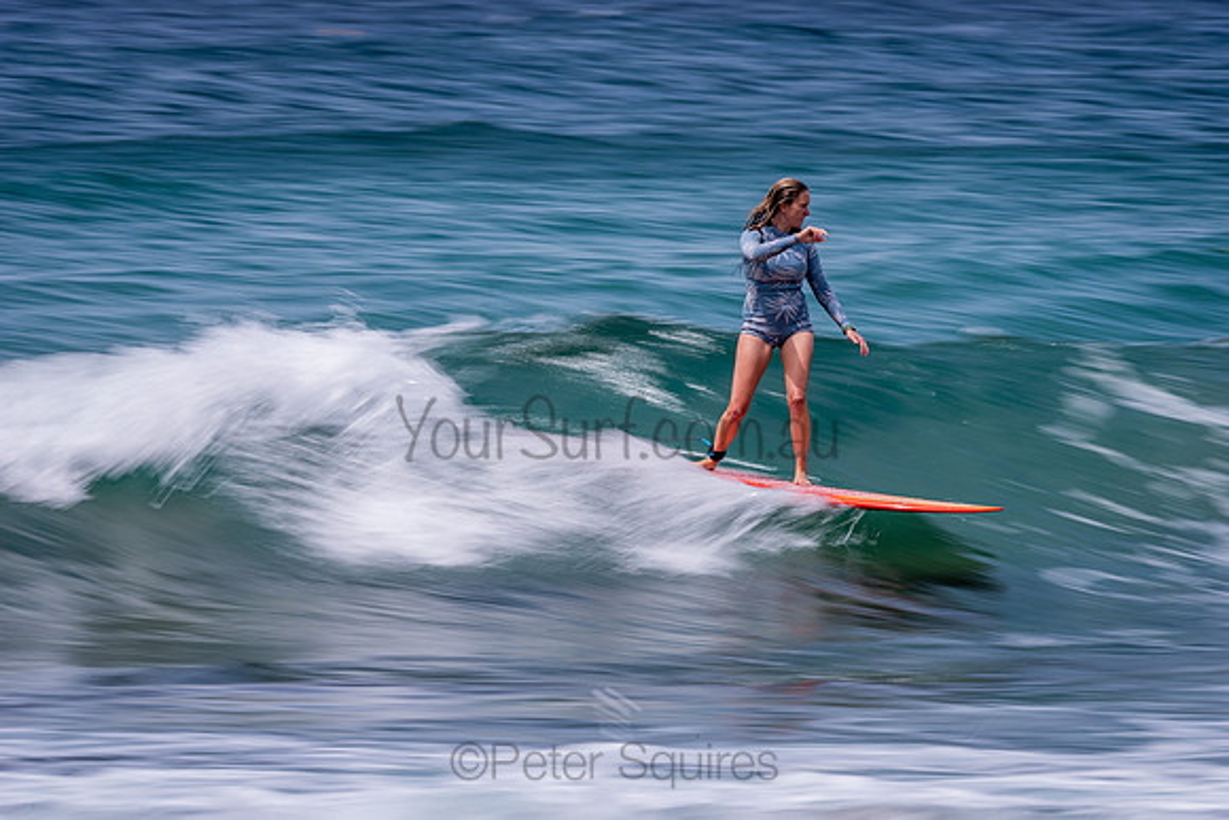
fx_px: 17073
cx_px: 614
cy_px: 410
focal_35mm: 500
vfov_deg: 2.8
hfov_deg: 4.1
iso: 64
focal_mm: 500
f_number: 20
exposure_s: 1/20
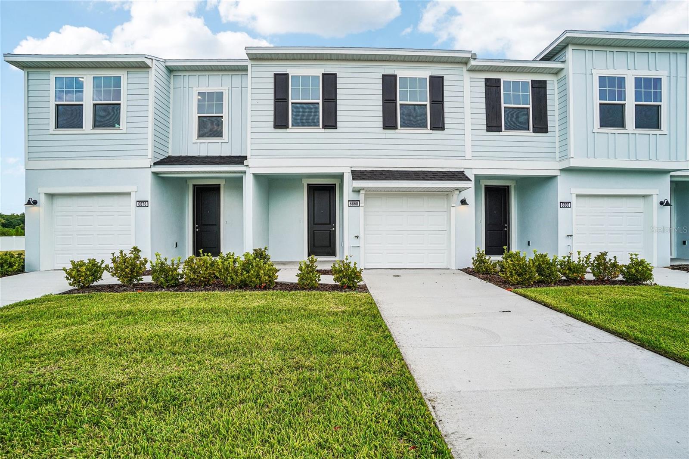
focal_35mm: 15
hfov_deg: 100.4
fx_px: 287
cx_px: 344
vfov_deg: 77.3
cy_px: 230
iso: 100
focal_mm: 10
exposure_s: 1/90
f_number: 8
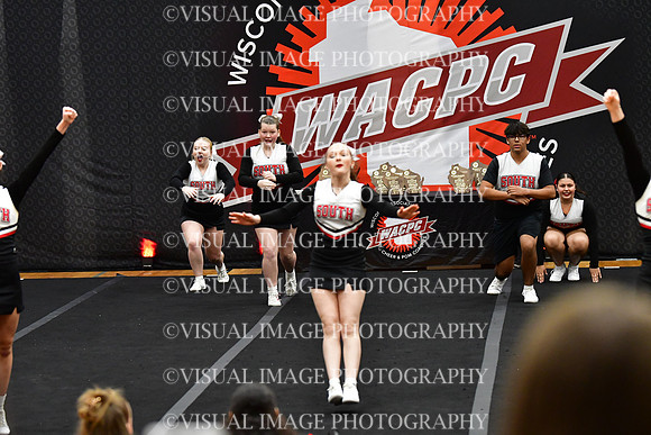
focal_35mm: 142
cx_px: 326
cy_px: 218
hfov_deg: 14.4
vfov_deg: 9.7
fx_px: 2568
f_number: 3.2
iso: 4000
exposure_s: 1/500
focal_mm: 95
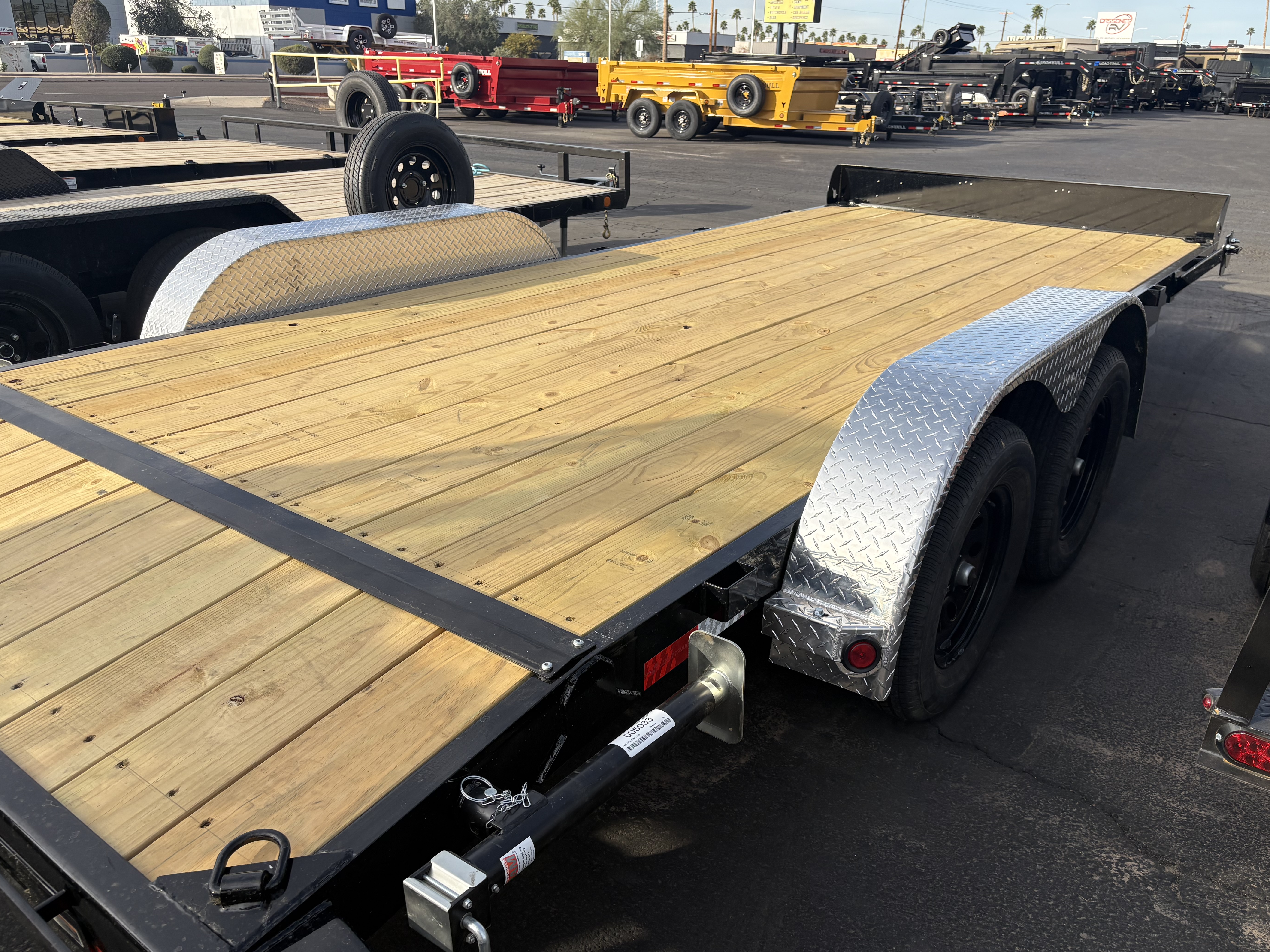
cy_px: 494
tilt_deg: -22.5
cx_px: 650
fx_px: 991
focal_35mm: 27
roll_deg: -1.3
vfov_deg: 51.3
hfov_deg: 65.3
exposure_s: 1/1799
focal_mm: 5.96
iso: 50
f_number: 1.6
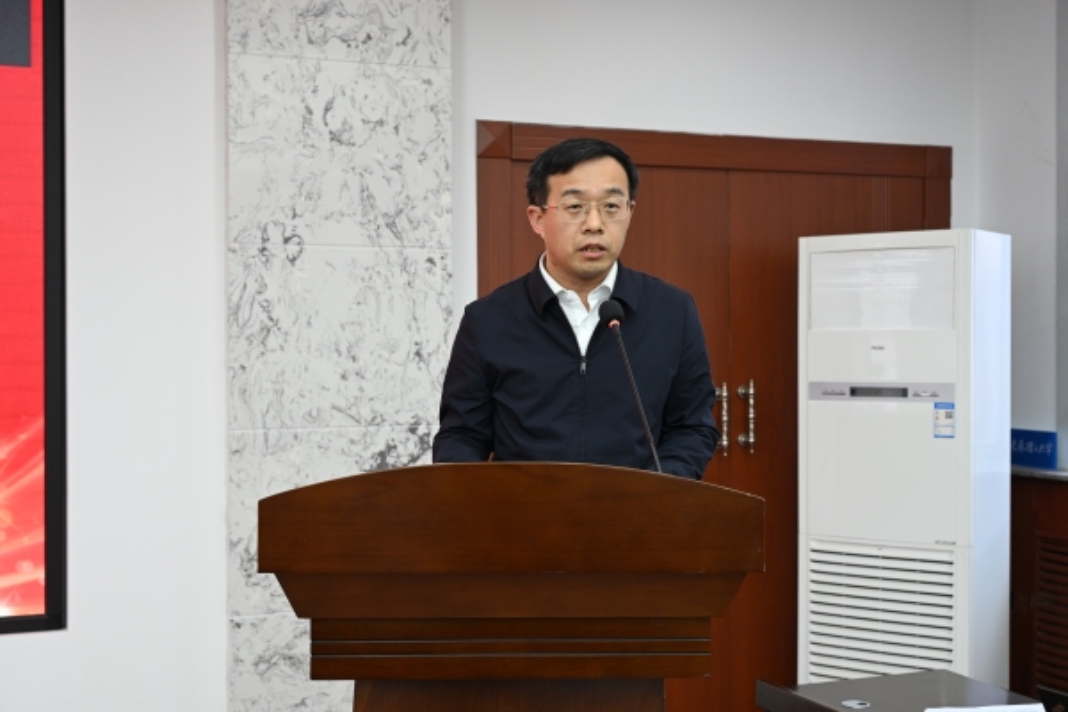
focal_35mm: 48
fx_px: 1424
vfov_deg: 28.1
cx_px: 534
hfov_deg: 41.1
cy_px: 356
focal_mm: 48
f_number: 5
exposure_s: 1/50
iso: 320
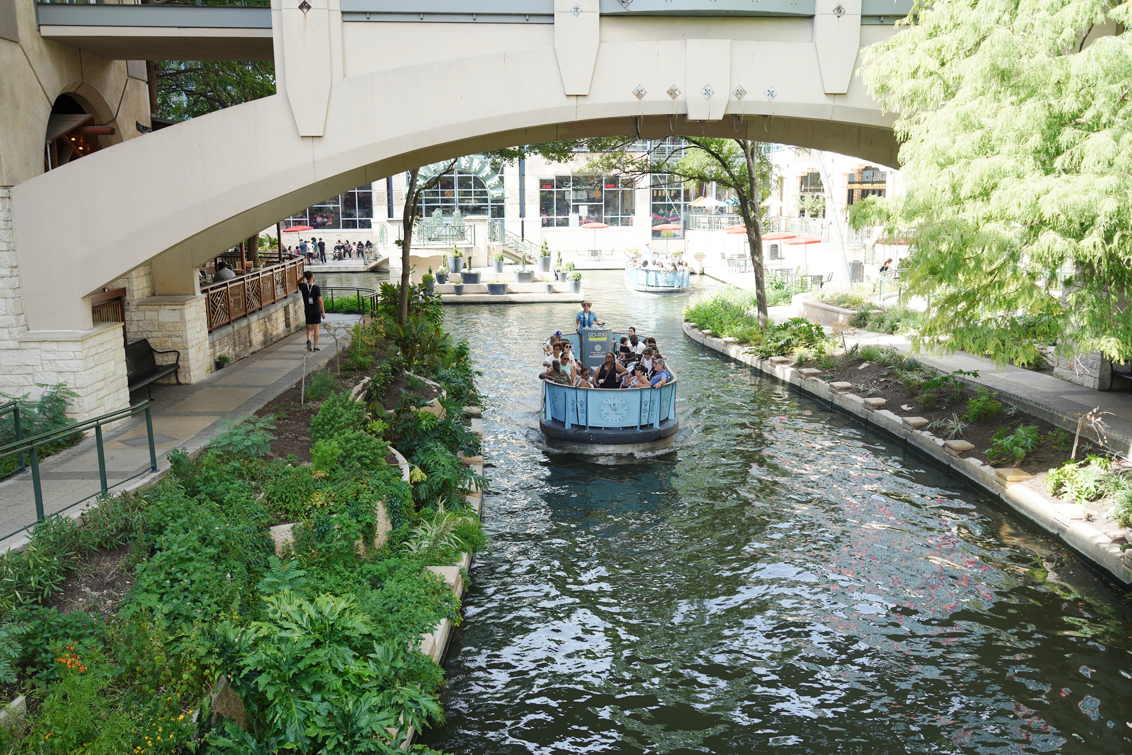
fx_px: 975
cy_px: 378
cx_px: 566
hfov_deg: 60.3
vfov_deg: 42.3
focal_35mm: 31
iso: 100
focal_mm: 31
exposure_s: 1/100
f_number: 4.5
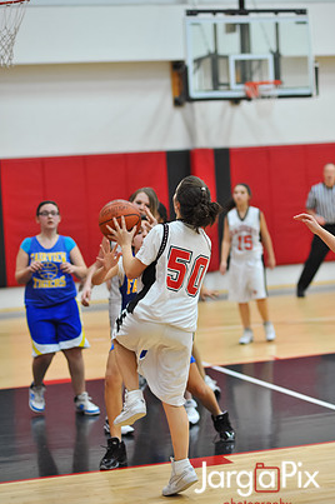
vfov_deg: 21.5
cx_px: 176
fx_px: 1328
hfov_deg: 14.4
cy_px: 246
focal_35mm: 95
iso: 1600
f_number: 2.2
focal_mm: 85
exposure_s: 1/500
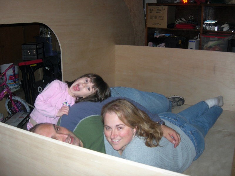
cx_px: 118
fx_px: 258
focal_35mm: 38
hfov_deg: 49.0
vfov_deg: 37.7
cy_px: 88
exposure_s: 1/60.1
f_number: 2.8
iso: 64
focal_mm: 7.8
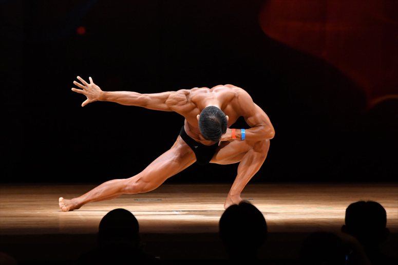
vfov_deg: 4.4
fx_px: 3481
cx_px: 199
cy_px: 132
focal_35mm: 315
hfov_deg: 6.5
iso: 4000
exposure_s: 1/400
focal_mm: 210
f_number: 5.6
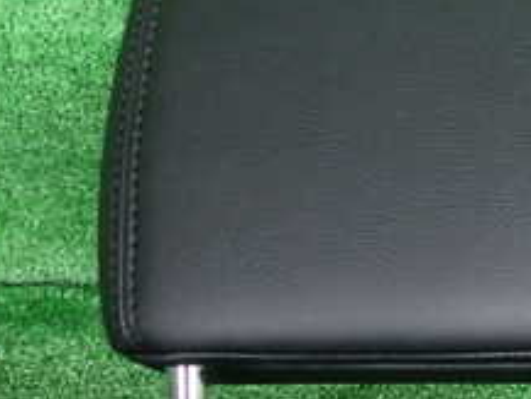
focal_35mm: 69
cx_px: 426
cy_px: 308
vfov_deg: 21.1
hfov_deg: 27.6
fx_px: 1059
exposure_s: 1/40
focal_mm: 4.5
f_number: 2
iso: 200
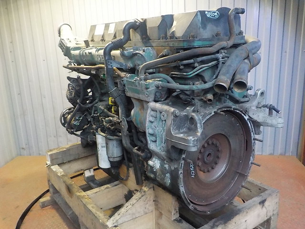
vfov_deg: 46.8
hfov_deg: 60.0
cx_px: 152
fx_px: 264
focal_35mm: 30
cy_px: 114
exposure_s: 1/25
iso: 800
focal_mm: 4.1
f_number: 3.3
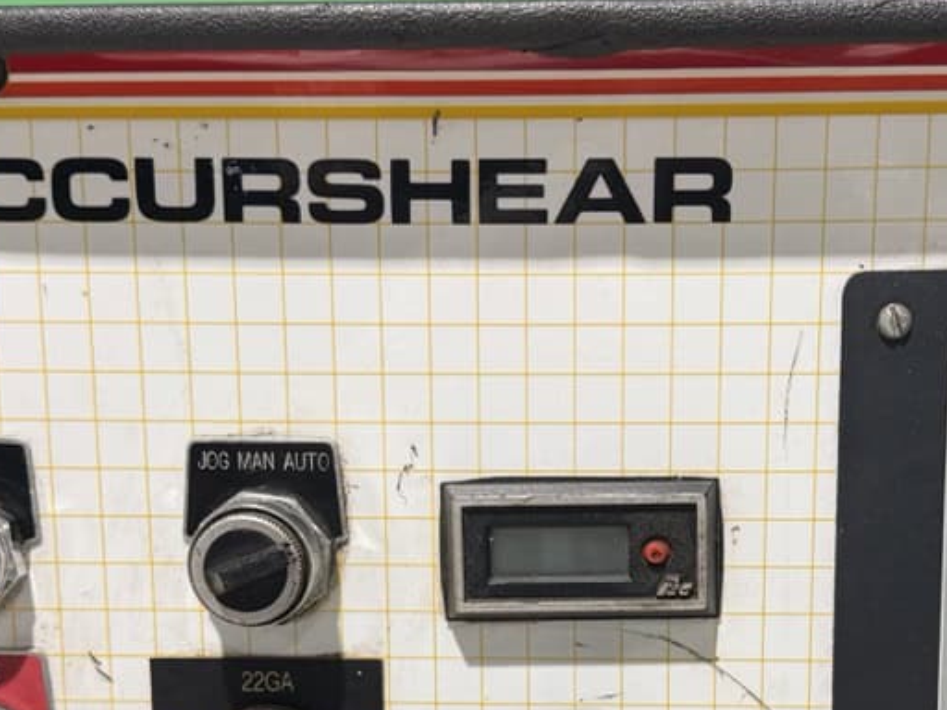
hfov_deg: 32.1
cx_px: 568
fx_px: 1641
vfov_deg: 23.7
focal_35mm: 60
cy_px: 642
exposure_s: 1/120
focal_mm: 6.8
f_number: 1.8
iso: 160
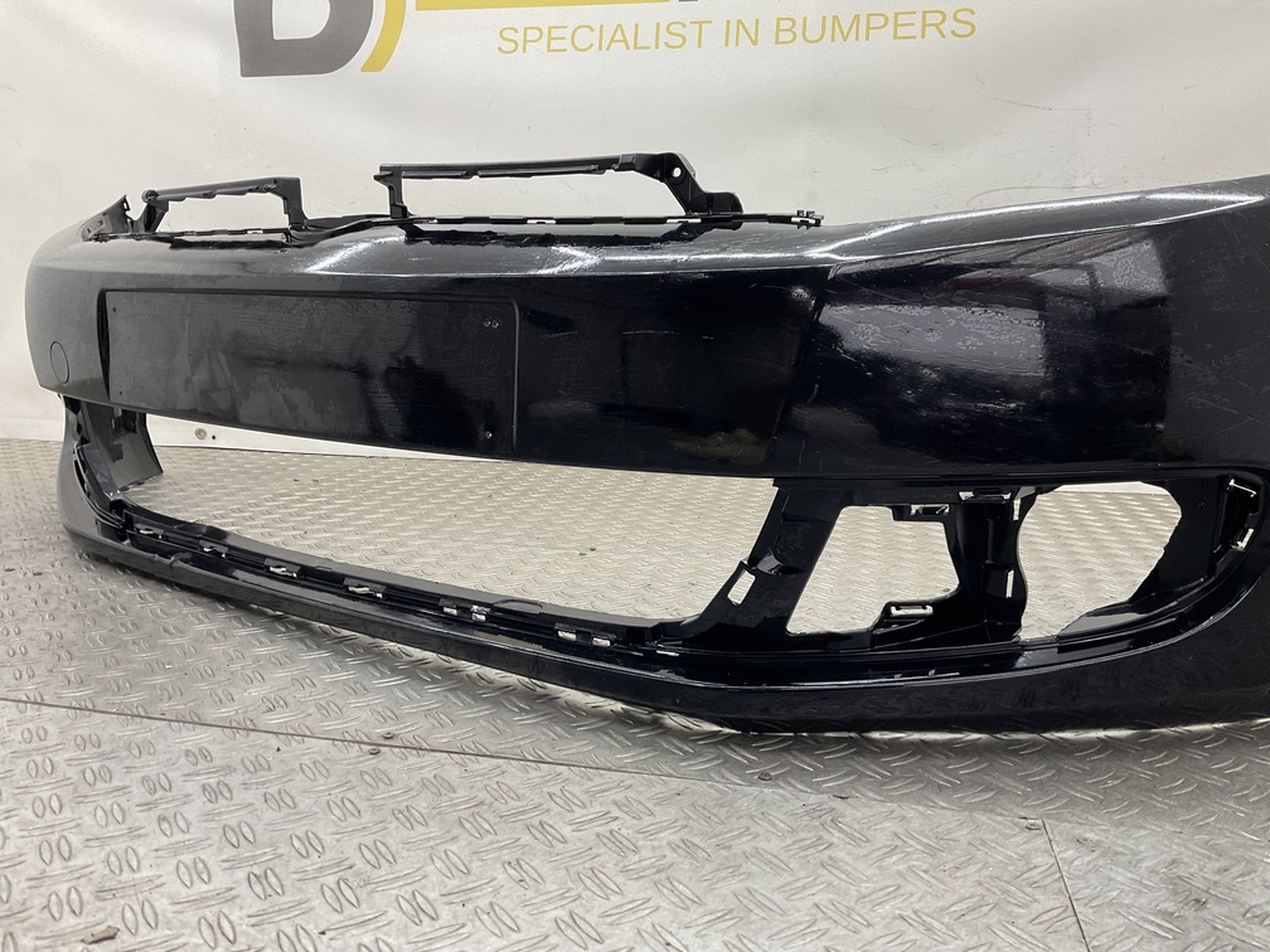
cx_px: 635
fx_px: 1064
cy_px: 476
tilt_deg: -10.4
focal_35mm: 29
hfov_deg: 61.7
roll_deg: -2.5
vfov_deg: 48.2
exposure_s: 1/120
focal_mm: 3
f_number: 1.8
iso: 50
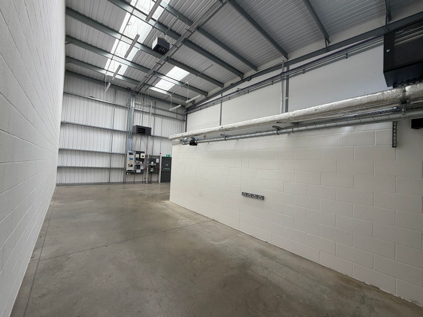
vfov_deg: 85.7
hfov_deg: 102.1
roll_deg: -2.5
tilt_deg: +2.7
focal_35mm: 14
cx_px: 212
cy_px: 158
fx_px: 171
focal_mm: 2.22
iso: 50
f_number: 2.2
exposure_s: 1/148
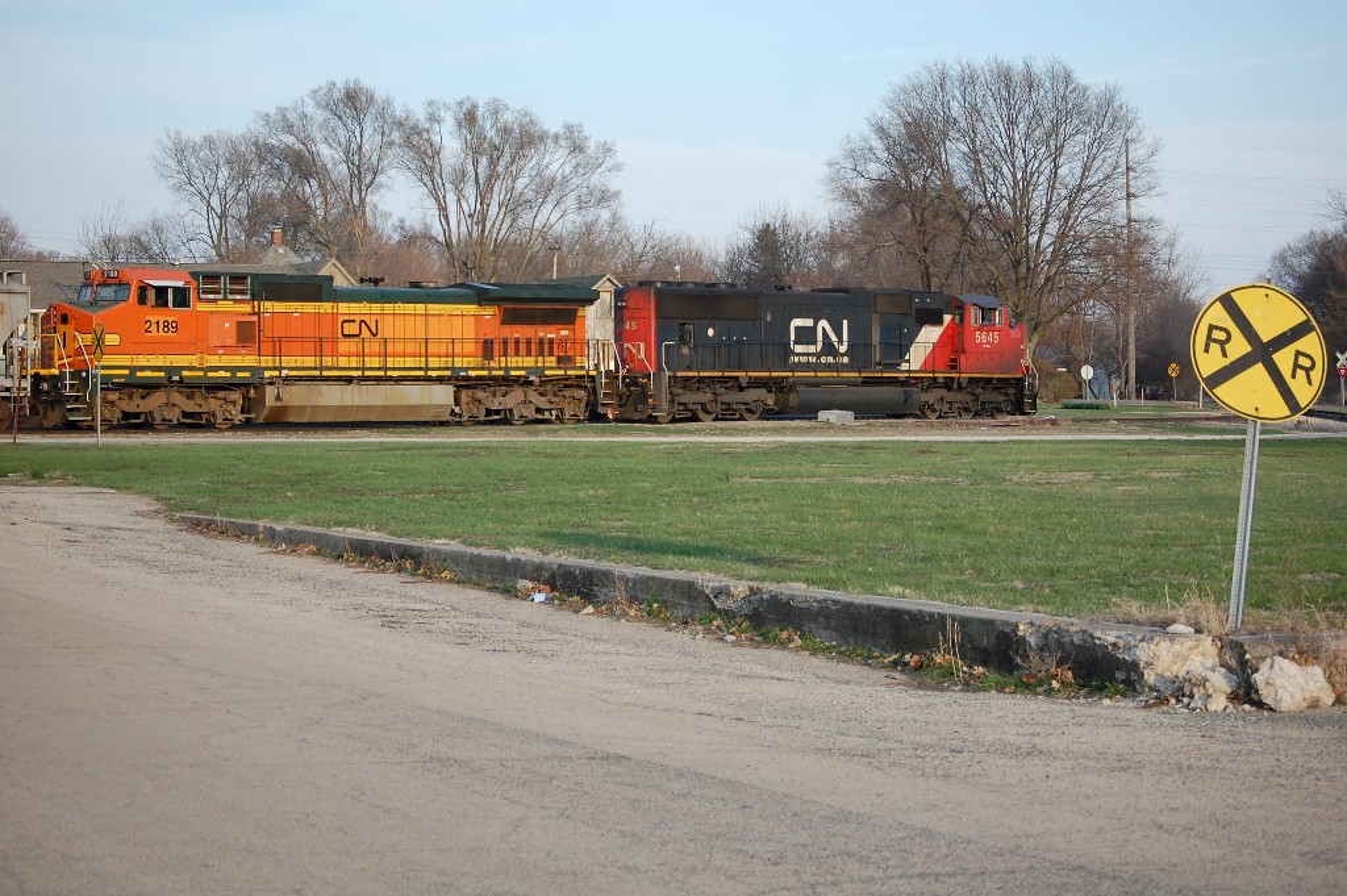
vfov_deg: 16.5
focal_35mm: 82
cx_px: 674
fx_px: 3084
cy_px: 448
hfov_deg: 24.6
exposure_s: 1/1000
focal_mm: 55
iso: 400
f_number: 4
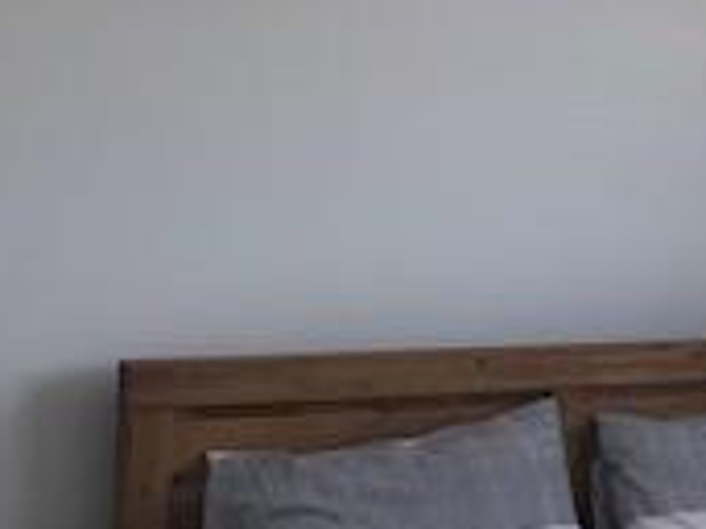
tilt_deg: -0.8
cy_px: 161
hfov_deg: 17.1
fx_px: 2140
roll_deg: -2.5
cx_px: 1032
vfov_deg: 14.0
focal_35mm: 105
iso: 20
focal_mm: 3.99
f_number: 1.8
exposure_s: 1/124
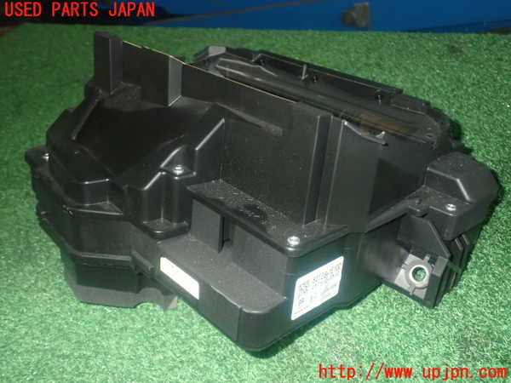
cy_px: 192
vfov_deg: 39.7
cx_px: 256
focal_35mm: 36
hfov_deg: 51.4
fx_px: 531
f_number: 7.1
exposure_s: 1/40
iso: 800
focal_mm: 6.37
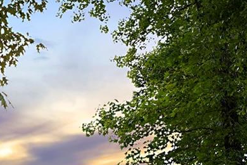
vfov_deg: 14.7
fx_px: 576
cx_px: -180
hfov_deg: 19.2
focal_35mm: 84
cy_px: 276
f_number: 4
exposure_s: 1/80
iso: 50
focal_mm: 16
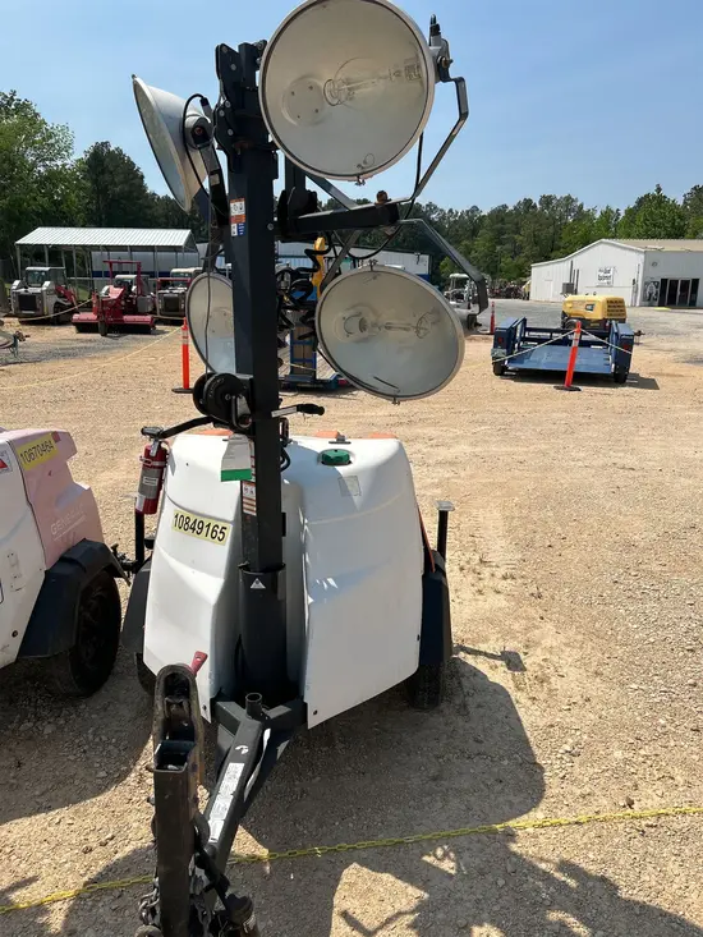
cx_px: 352
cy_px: 468
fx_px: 704
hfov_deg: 53.1
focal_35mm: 26
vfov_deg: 67.3
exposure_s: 1/6579
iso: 50
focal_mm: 5.7
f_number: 1.5
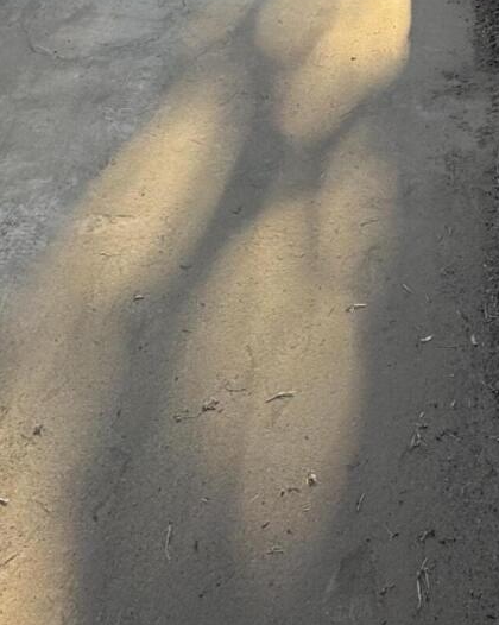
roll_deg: -0.4
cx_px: 356
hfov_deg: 28.8
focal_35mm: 52
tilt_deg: -5.6
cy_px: -400
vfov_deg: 24.2
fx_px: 961
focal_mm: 2.22
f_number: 2.2
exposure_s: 1/249
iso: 40
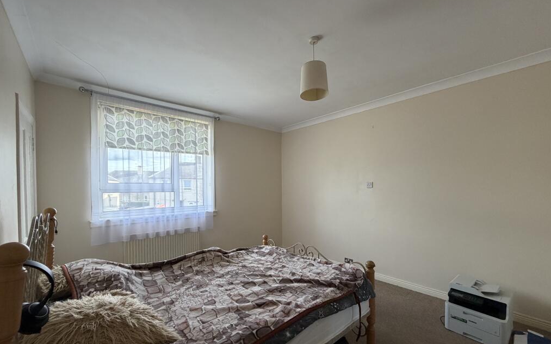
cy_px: 192
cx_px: 274
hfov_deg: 101.5
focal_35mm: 15
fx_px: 225
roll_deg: -0.3
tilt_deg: -1.9
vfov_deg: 74.5
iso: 200
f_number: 2.2
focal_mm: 2.22
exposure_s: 1/121
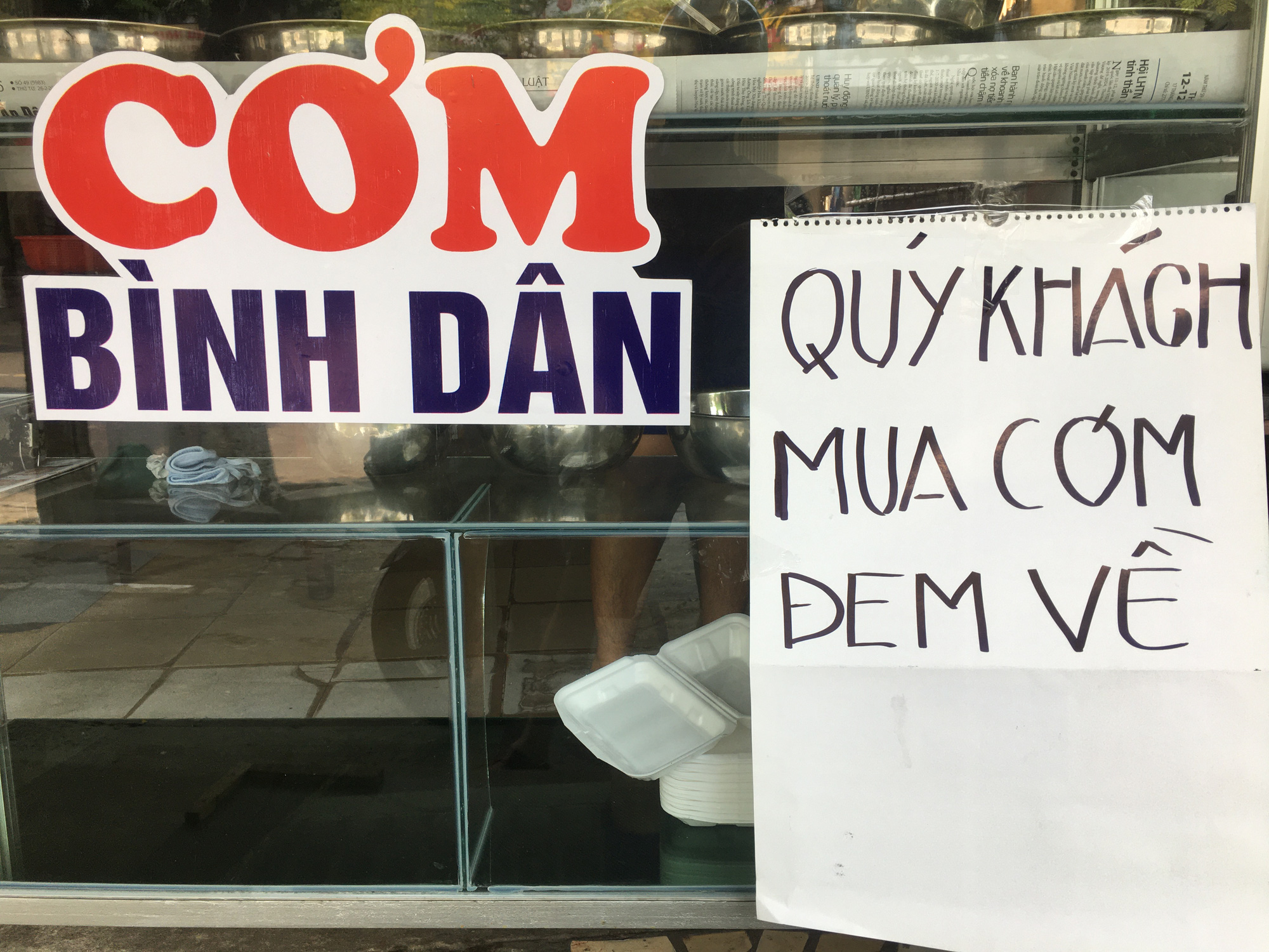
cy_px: 476
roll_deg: +0.3
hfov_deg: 61.7
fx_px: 1063
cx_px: 634
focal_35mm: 29
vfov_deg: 48.2
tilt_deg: -9.2
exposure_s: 1/100
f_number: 2.2
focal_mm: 4.15
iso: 32
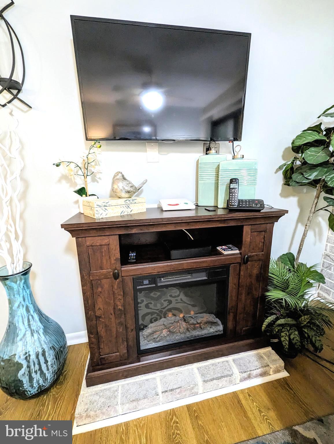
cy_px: 222
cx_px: 167
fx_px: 167
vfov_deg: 106.1
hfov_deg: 90.0
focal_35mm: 13
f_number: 2.2
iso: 573
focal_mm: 1.95
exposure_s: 1/24
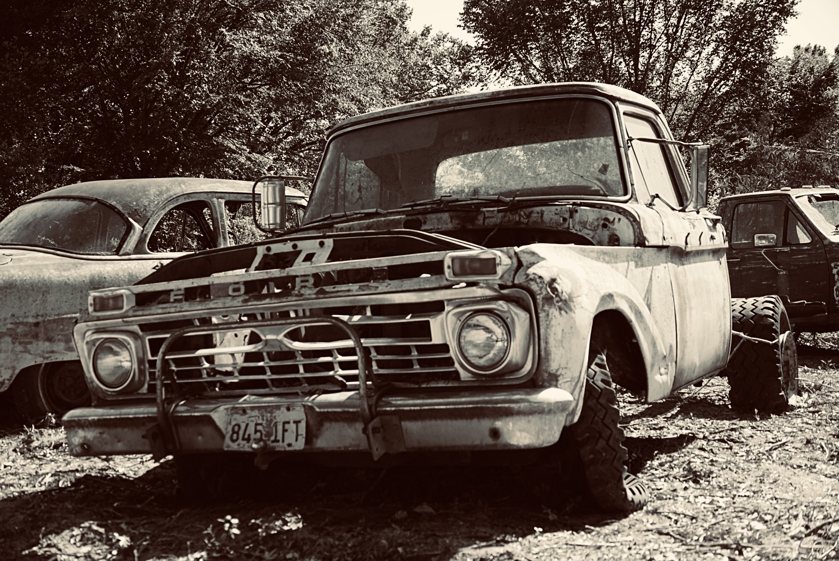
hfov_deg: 41.1
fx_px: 1119
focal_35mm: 48
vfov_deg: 28.1
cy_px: 280
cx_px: 420
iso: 1250
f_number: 5
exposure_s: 1/3200
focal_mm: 32
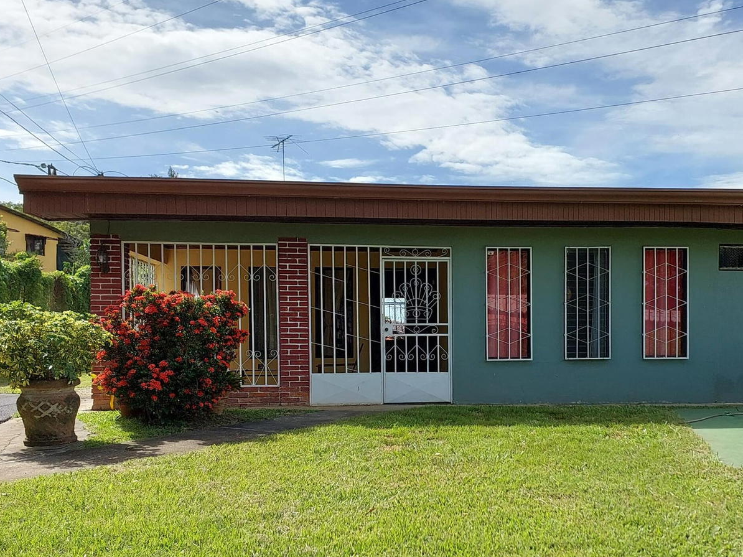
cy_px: 333
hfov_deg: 49.8
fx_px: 794
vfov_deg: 38.5
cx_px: 449
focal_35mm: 37
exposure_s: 1/630
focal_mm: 5.06
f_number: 1.8
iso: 25
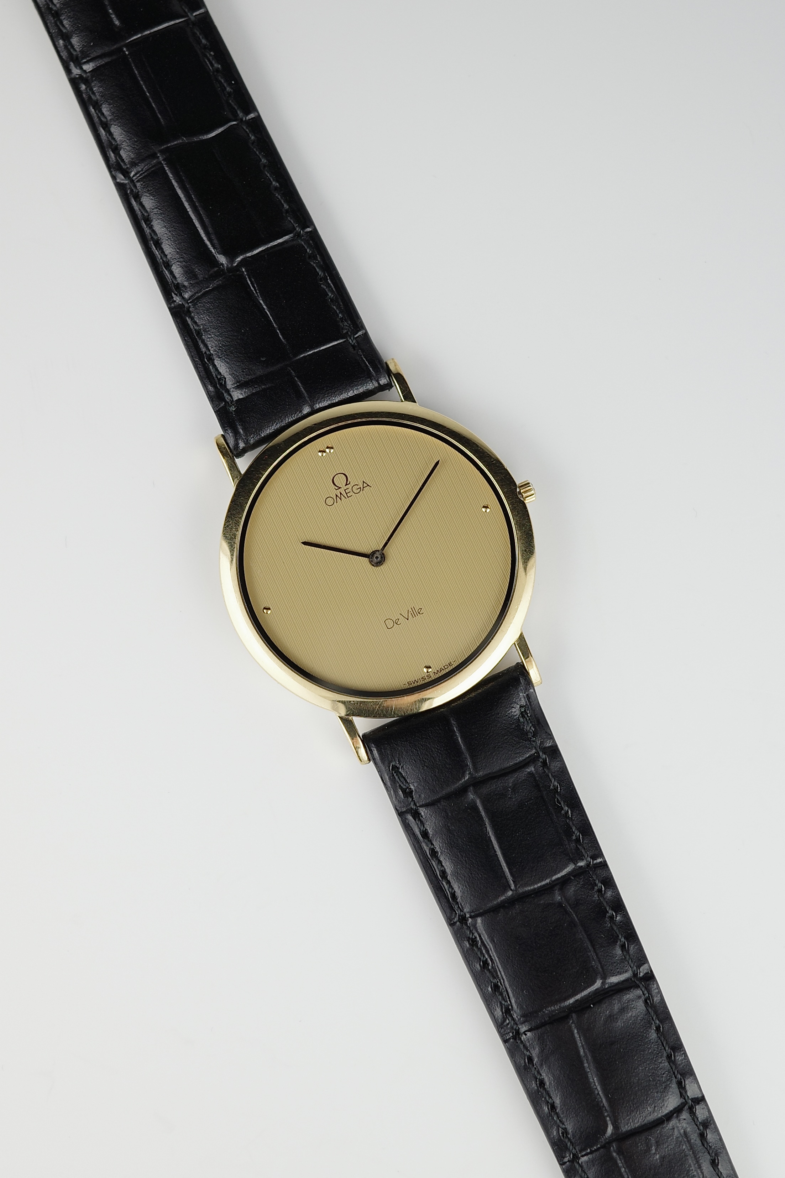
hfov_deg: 33.4
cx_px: 392
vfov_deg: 48.5
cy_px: 589
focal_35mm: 40
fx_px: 1308
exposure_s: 1/200
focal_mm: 26
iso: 200
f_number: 3.5
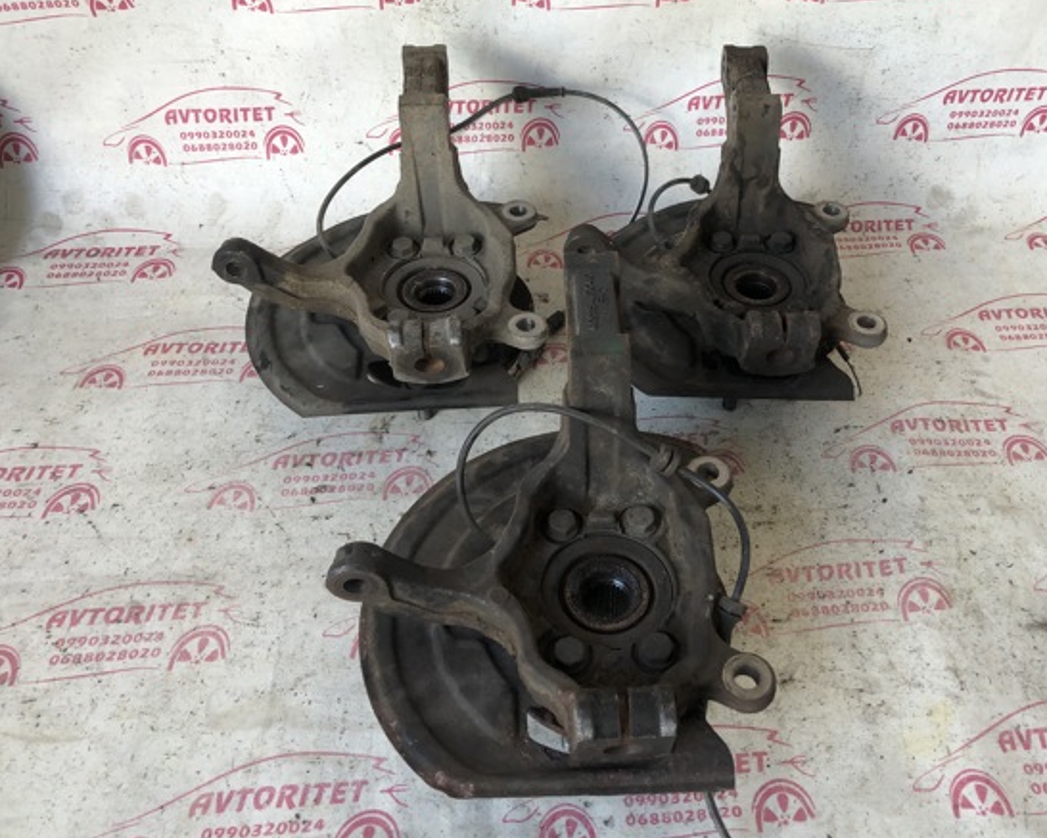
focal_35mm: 32
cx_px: 608
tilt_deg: -45.1
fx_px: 992
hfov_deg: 55.4
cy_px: 384
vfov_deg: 45.8
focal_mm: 4
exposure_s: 1/120
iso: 40
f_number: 1.8
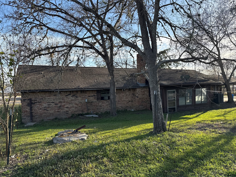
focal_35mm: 24
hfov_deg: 71.6
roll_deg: +1.5
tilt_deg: -2.2
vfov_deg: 56.8
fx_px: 164
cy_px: 88
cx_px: 118
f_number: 1.78
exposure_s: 1/2299
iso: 100
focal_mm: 6.76
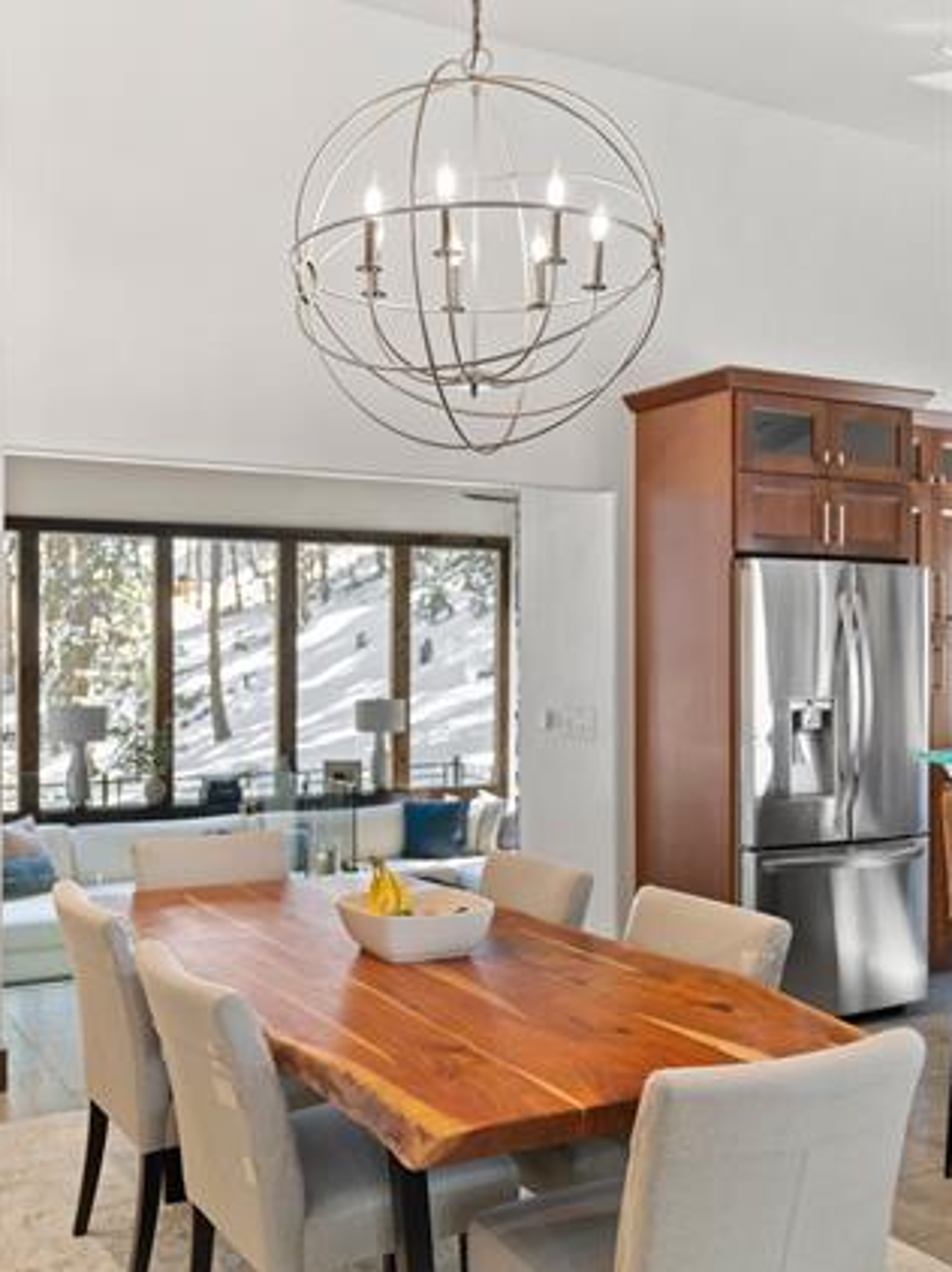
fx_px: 1285
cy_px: 627
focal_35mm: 35
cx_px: 473
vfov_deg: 52.7
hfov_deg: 40.7
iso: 800
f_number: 3.2
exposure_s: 1/15
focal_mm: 32
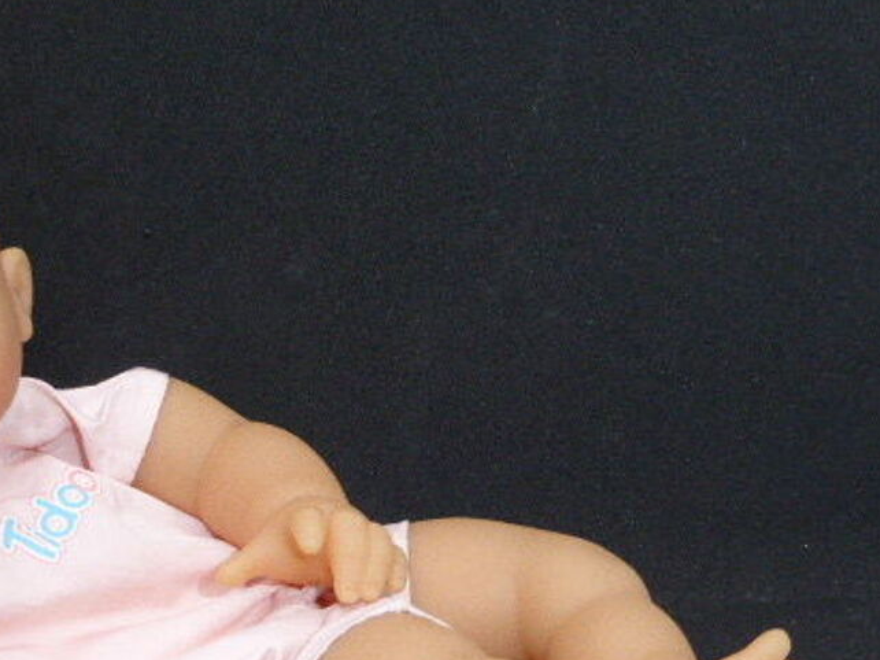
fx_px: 1703
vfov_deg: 21.7
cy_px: 510
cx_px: 214
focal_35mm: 67
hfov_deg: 28.5
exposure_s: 1/60
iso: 500
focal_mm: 7.4
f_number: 3.9
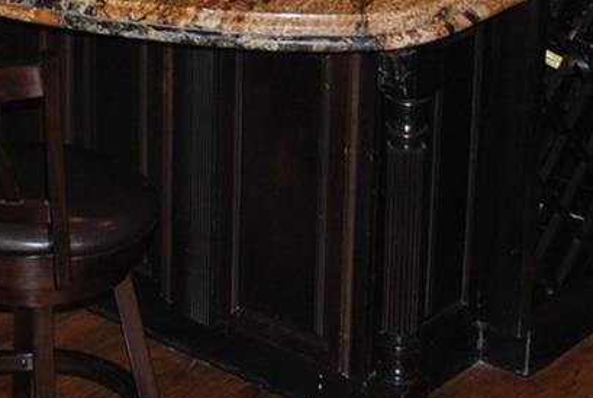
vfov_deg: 10.4
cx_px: 142
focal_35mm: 129
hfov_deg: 15.8
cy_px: -150
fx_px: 2128
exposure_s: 1/60
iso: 200
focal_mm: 22
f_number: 3.8
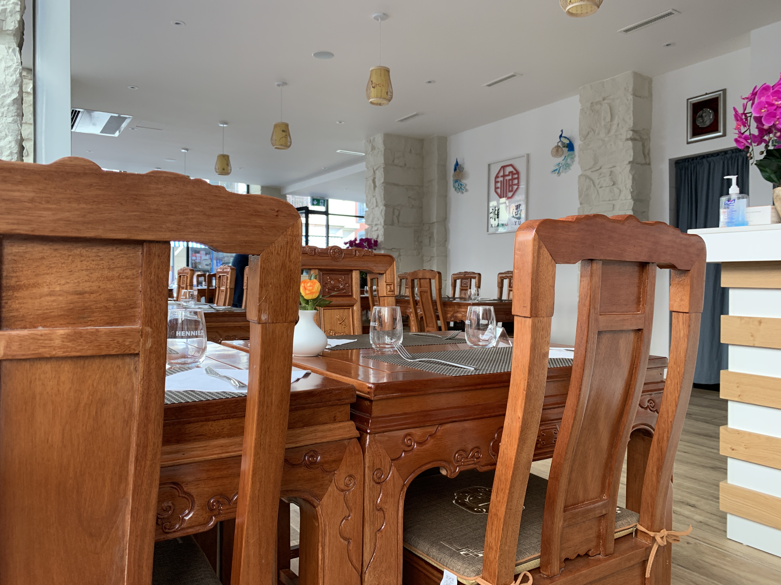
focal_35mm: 26
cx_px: 390
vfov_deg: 53.1
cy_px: 292
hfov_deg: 67.3
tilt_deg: +0.3
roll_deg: +0.1
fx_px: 587
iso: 80
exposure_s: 1/121
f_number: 1.8
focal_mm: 4.25
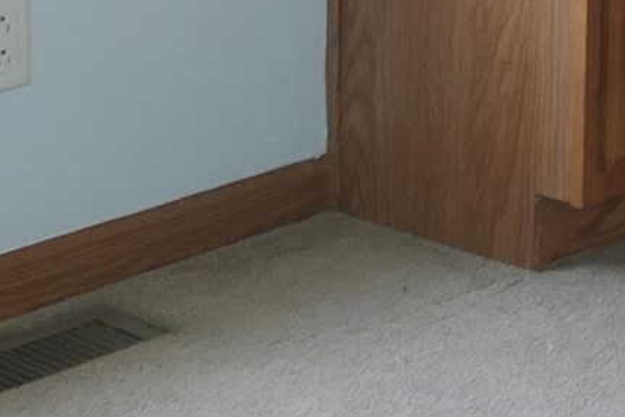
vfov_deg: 7.2
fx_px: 2986
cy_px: -745
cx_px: 1467
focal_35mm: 172
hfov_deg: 10.4
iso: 125
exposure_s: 1/60
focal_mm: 8.8
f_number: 1.4
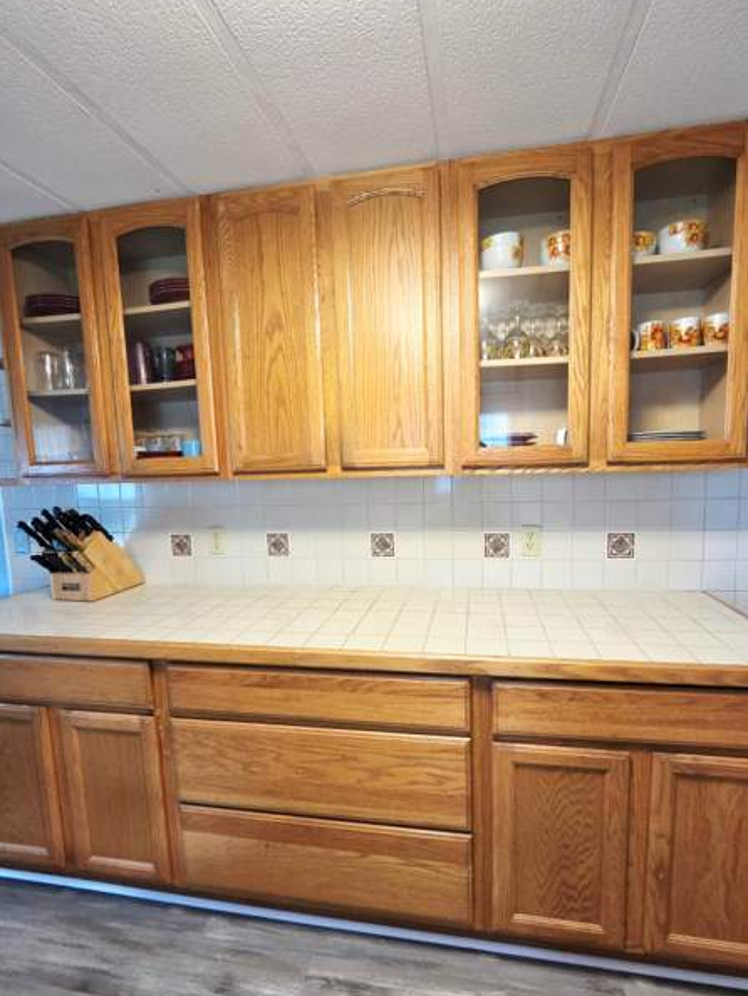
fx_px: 403
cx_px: 401
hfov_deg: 85.6
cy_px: 520
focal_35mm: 14
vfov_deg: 102.0
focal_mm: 2.2
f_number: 2.2
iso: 500
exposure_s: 1/60.2
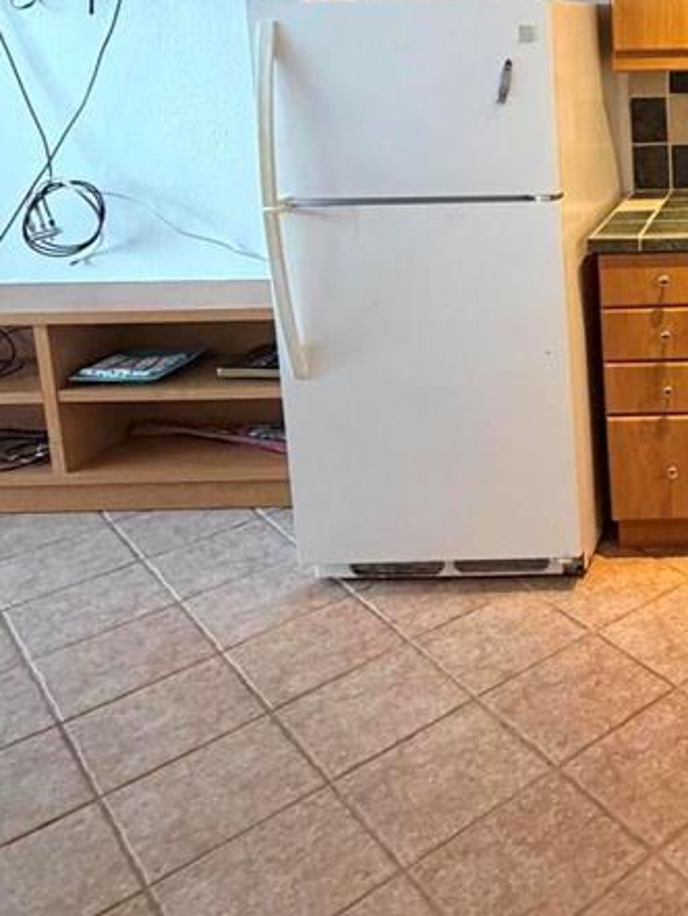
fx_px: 1006
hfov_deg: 31.5
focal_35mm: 38
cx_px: 831
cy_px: 170
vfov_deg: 46.1
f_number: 2.2
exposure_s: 1/60
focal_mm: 2.22
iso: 400
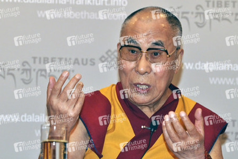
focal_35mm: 248
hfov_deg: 8.3
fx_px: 1636
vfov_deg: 5.6
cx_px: 119
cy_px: 80
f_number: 7.1
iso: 1250
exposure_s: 1/125
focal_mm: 165
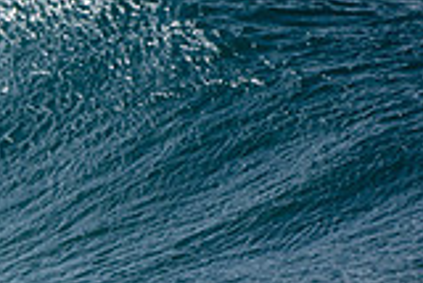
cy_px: 115
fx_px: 31977
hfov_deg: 0.8
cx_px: -338
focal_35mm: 2719
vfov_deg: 0.5
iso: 100
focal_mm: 500
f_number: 5.6
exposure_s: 1/800
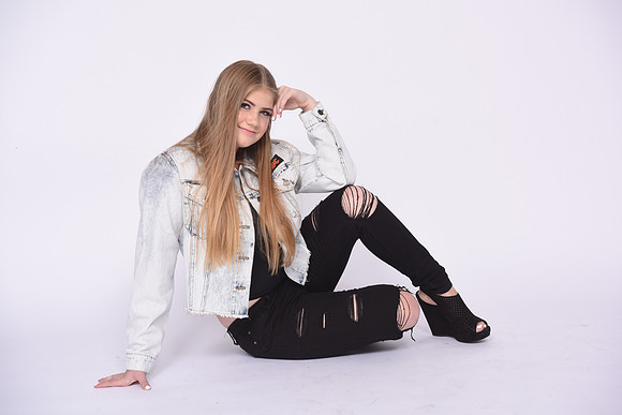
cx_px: 311
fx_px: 950
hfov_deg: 36.2
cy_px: 208
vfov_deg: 24.6
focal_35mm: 55
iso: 160
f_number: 9
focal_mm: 55
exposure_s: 1/125
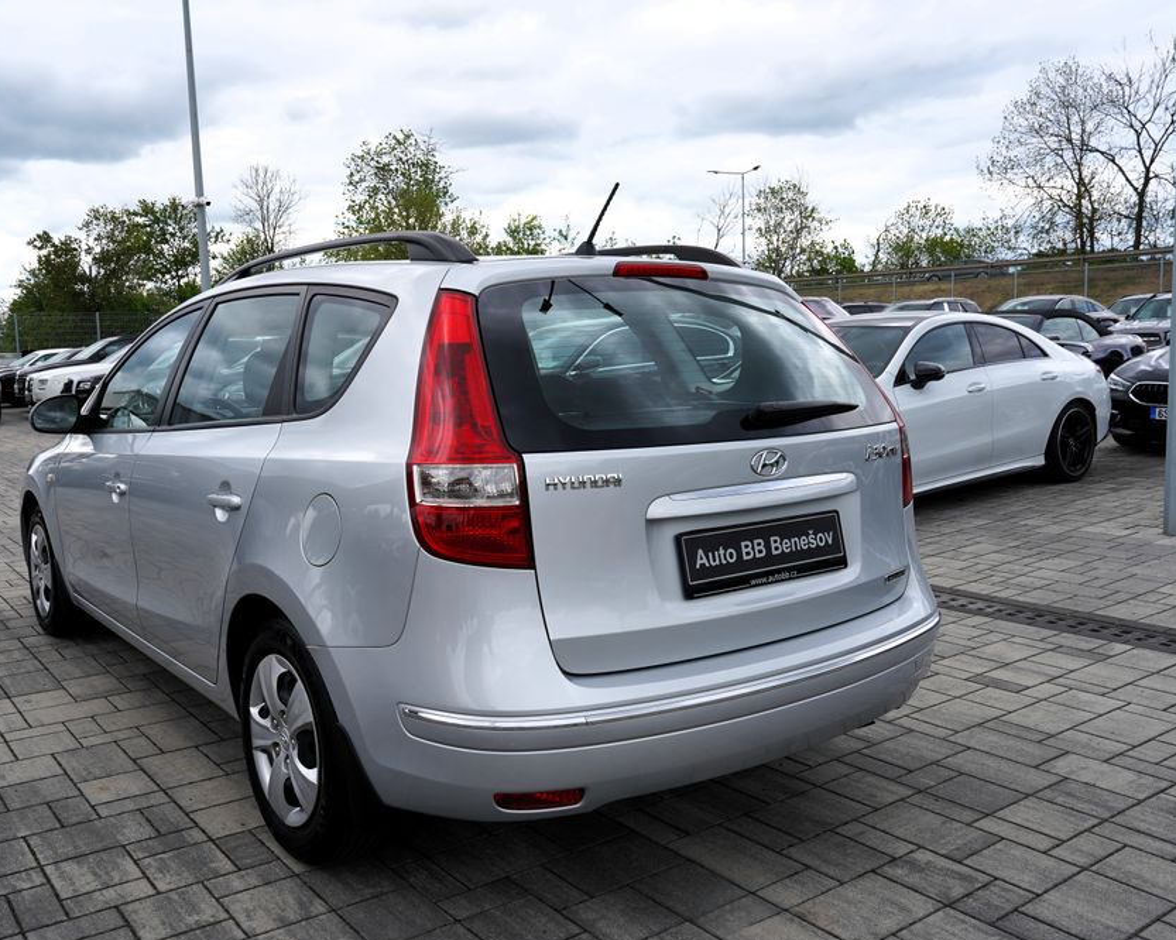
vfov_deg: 48.5
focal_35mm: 30
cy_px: 471
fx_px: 1044
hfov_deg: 58.5
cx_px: 491
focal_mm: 26
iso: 100
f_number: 8
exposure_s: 1/250
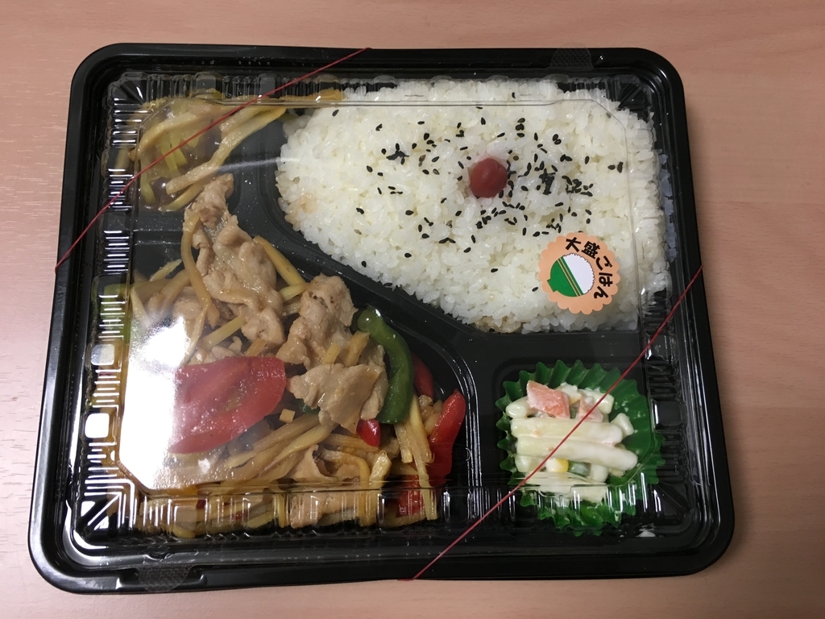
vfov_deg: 48.2
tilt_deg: -77.0
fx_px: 691
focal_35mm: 29
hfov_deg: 61.7
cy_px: 310
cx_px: 412
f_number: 2.2
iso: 80
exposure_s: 1/30
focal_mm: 4.15
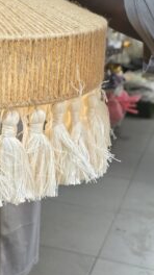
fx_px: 553
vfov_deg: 27.6
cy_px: 80
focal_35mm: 76
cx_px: -42
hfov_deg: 15.2
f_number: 1.7
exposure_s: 1/180
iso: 50
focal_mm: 6.3
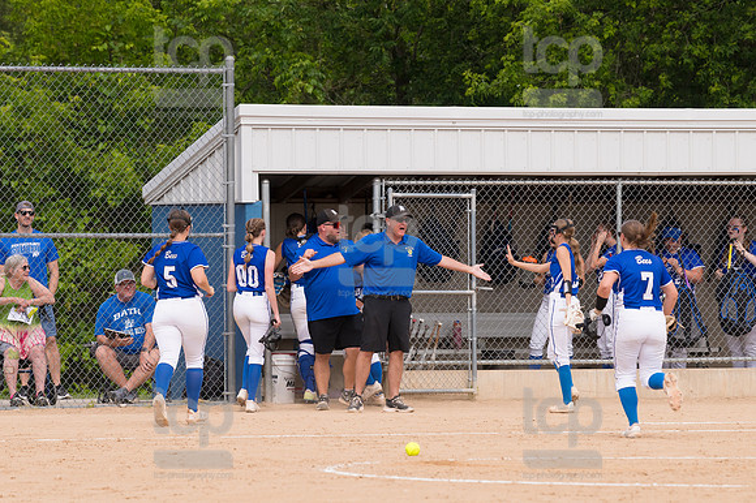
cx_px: 378
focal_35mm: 300
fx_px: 6296
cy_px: 252
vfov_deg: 4.6
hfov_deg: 6.9
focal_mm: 200
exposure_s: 1/1600
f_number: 5.6
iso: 320
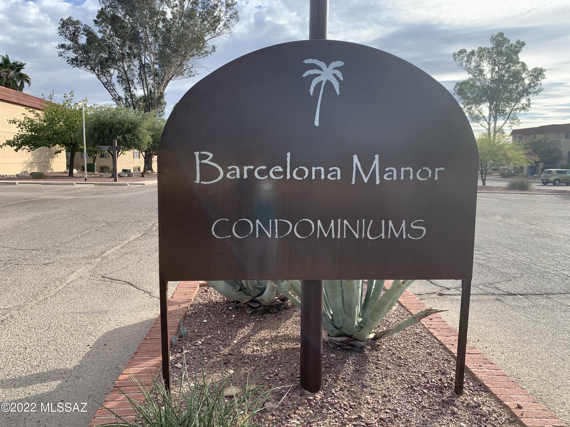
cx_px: 285
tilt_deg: -4.4
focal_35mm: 26
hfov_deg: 67.3
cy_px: 214
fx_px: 428
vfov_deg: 53.1
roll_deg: +1.2
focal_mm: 4.25
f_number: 1.8
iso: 25
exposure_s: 1/1220
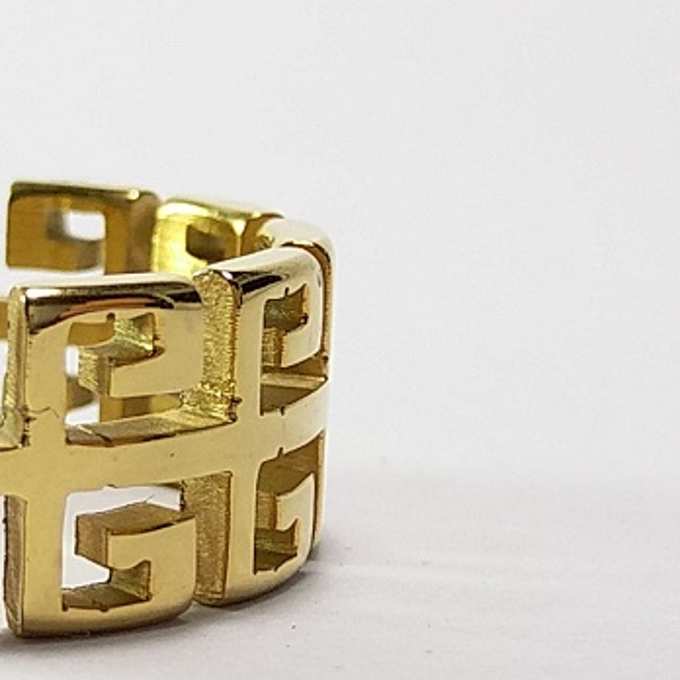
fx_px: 1422
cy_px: 400
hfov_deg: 24.8
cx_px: -94
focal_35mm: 64
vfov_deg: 26.8
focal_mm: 3.7
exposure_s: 1/33
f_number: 1.9
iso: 50
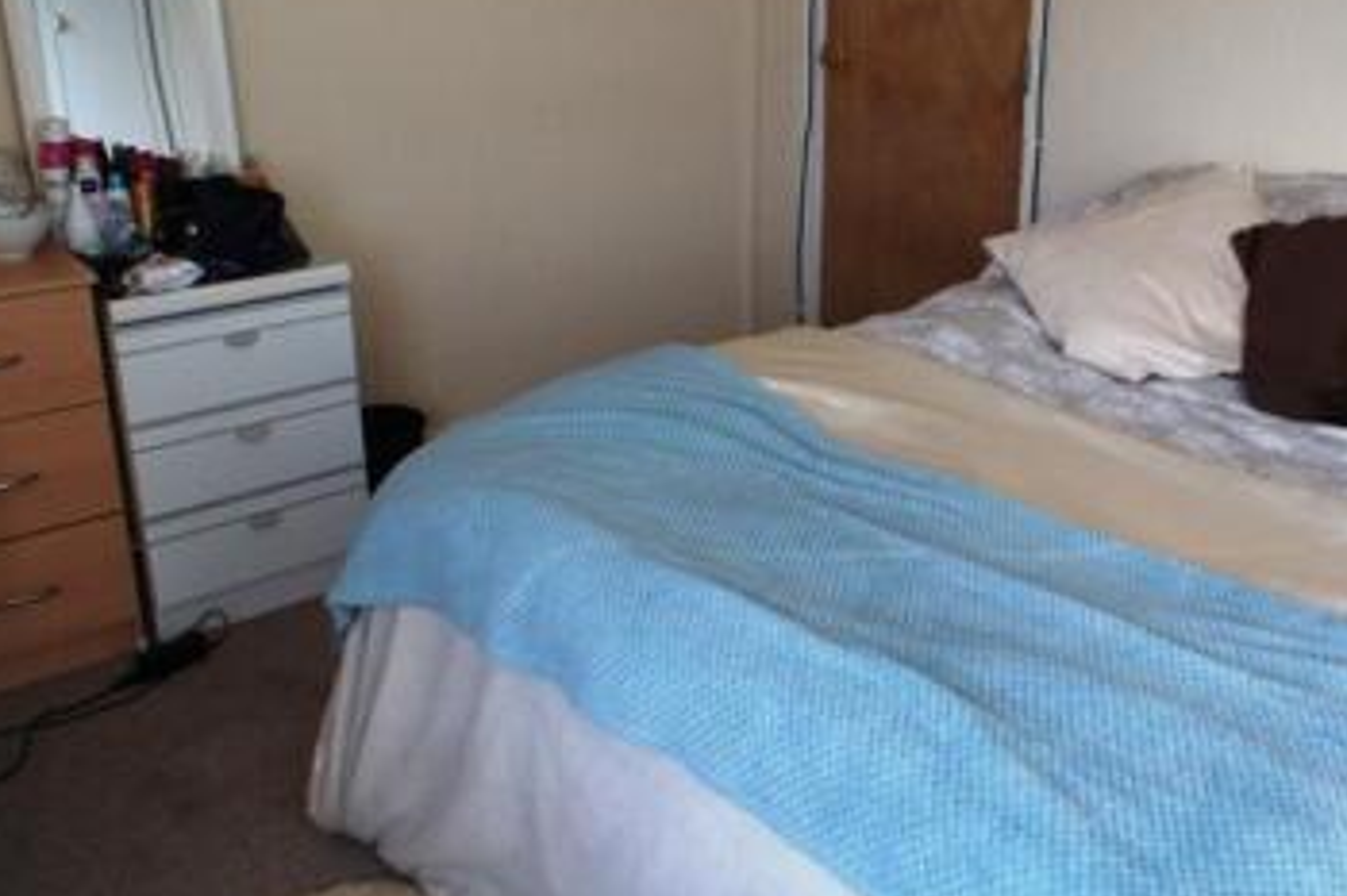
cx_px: 870
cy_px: 354
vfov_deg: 29.8
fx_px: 1683
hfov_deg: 43.2
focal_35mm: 45
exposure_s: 1/60
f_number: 4.5
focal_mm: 16
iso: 200
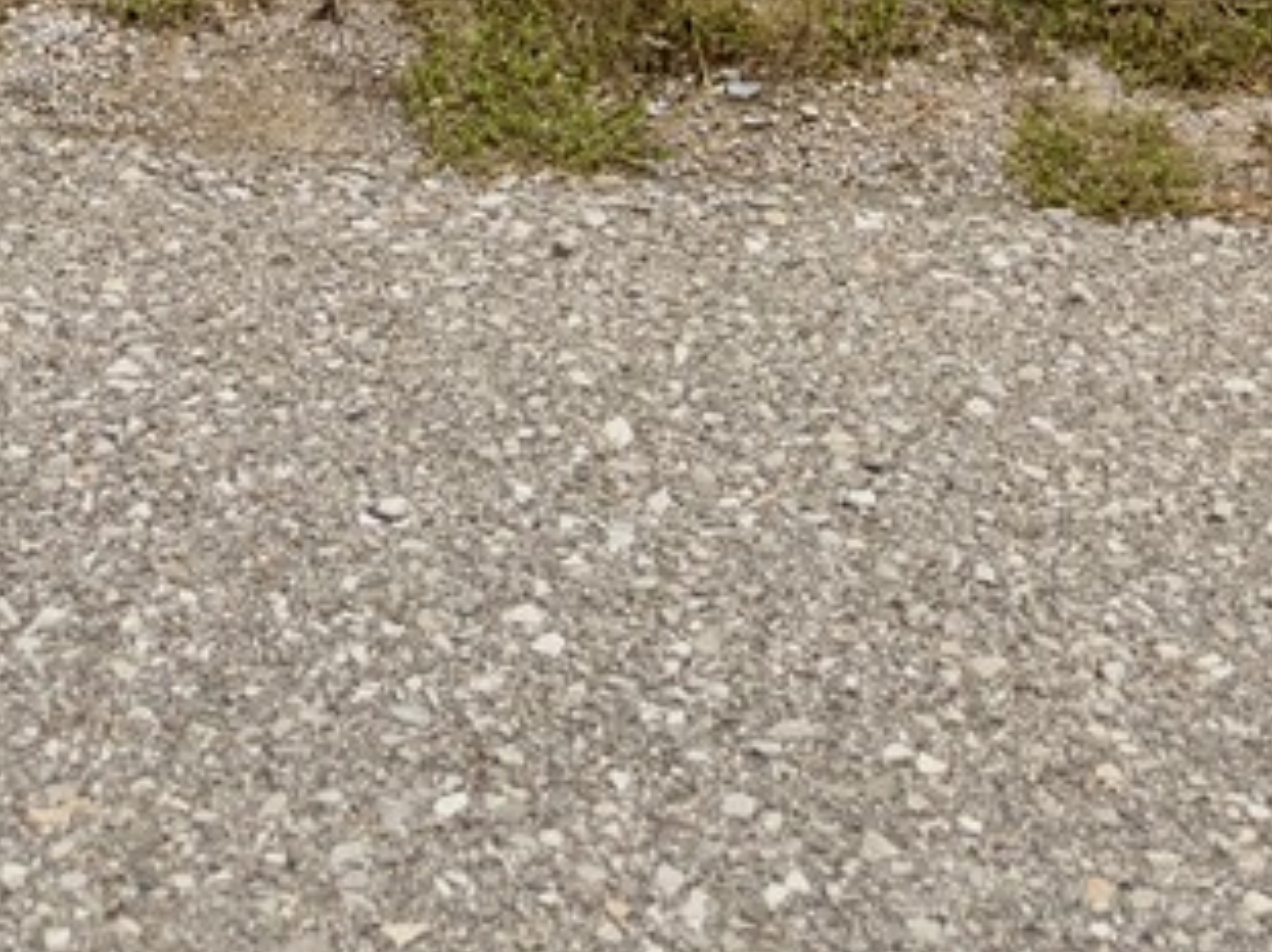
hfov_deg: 24.7
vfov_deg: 14.9
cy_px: -1017
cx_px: 499
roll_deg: -0.6
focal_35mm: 79
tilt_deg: -10.6
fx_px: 2902
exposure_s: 1/5618
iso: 64
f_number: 1.78
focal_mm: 6.76
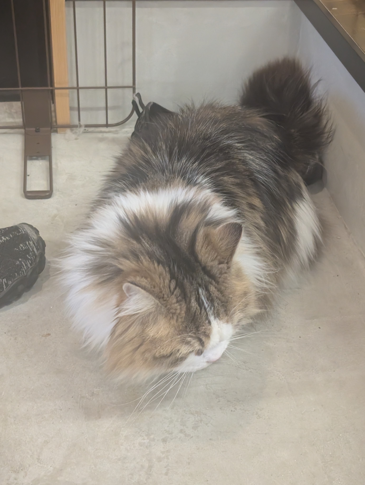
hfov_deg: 29.7
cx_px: 182
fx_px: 687
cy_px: 242
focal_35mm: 49
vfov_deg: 38.9
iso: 1134
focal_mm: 6.9
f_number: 1.68
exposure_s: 1/150
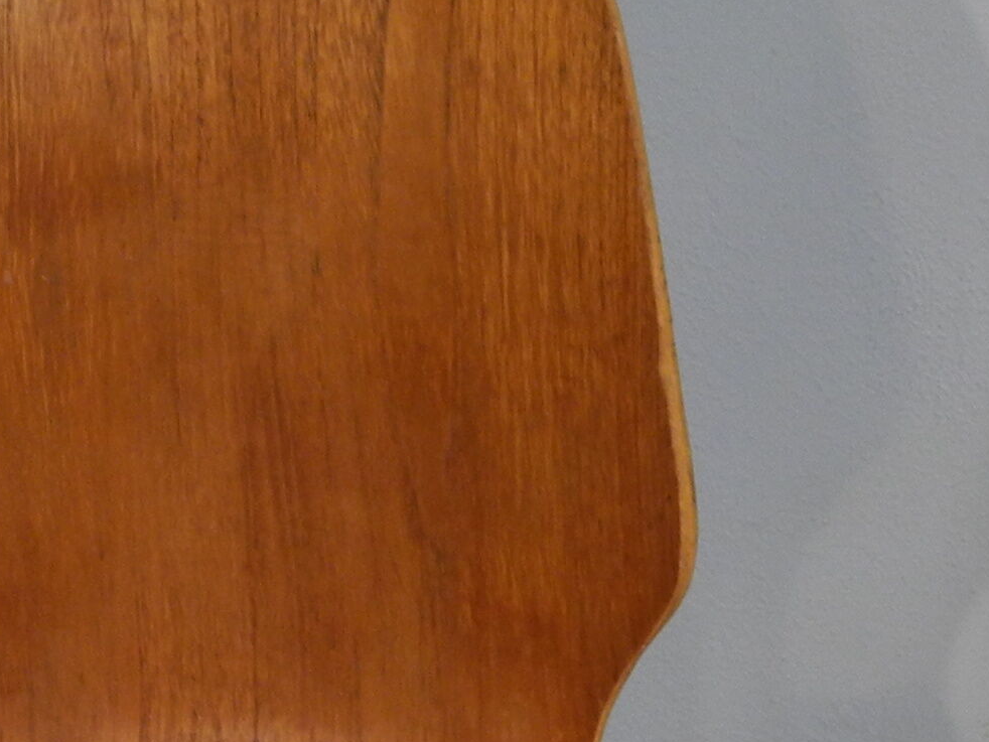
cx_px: 904
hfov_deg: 18.6
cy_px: 1012
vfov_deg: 13.6
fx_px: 2972
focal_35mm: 104
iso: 175
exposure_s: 1/30
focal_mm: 6
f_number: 2.8
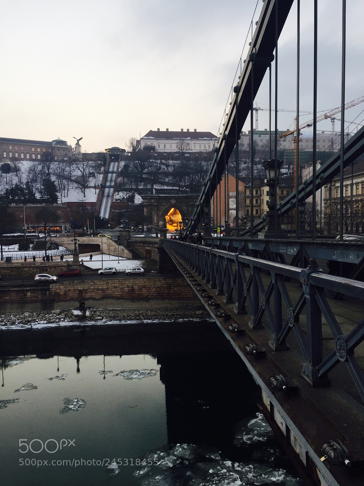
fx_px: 407
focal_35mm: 29
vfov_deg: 61.7
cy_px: 243
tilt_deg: -1.6
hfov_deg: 48.2
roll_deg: +1.2
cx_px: 182
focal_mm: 4.15
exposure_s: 1/50
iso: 40
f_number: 2.2
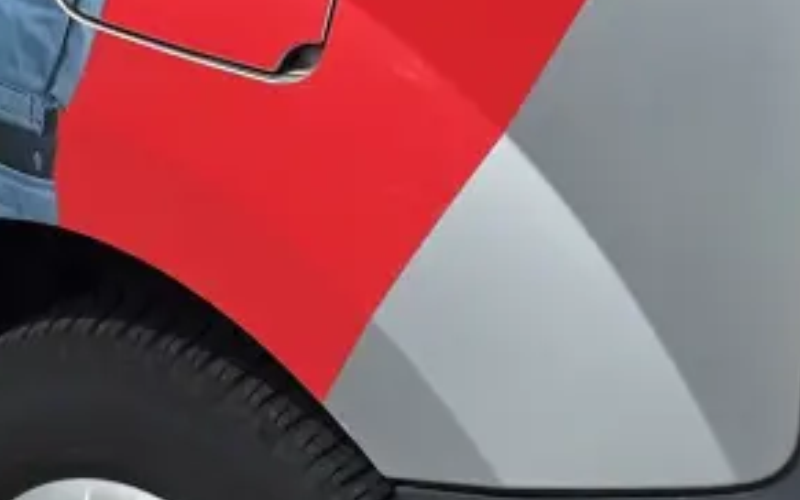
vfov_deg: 8.0
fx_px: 3511
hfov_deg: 13.0
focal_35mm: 161
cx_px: 267
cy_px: -225
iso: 12
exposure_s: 1/1108
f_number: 1.7
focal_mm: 6.3
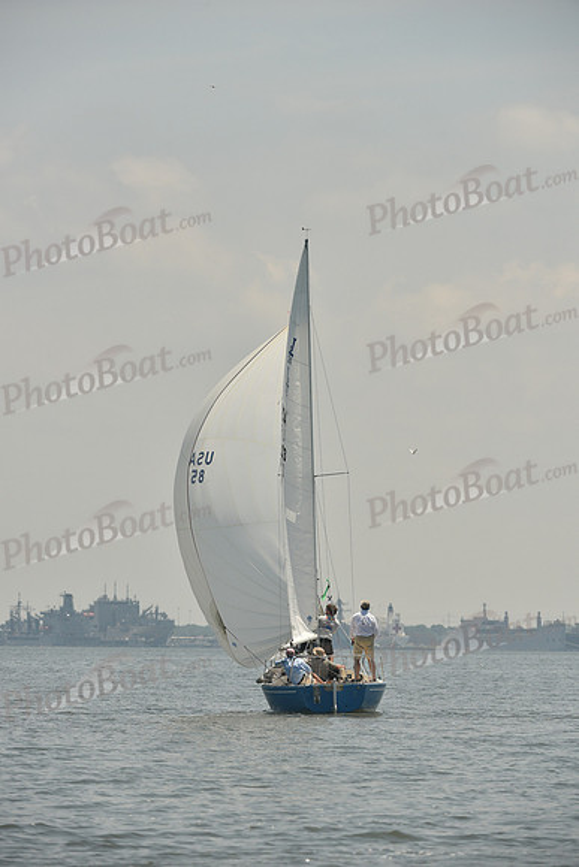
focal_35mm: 270
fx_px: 6509
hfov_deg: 5.1
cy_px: 434
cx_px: 290
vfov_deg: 7.6
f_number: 8
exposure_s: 1/1600
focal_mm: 270
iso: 320
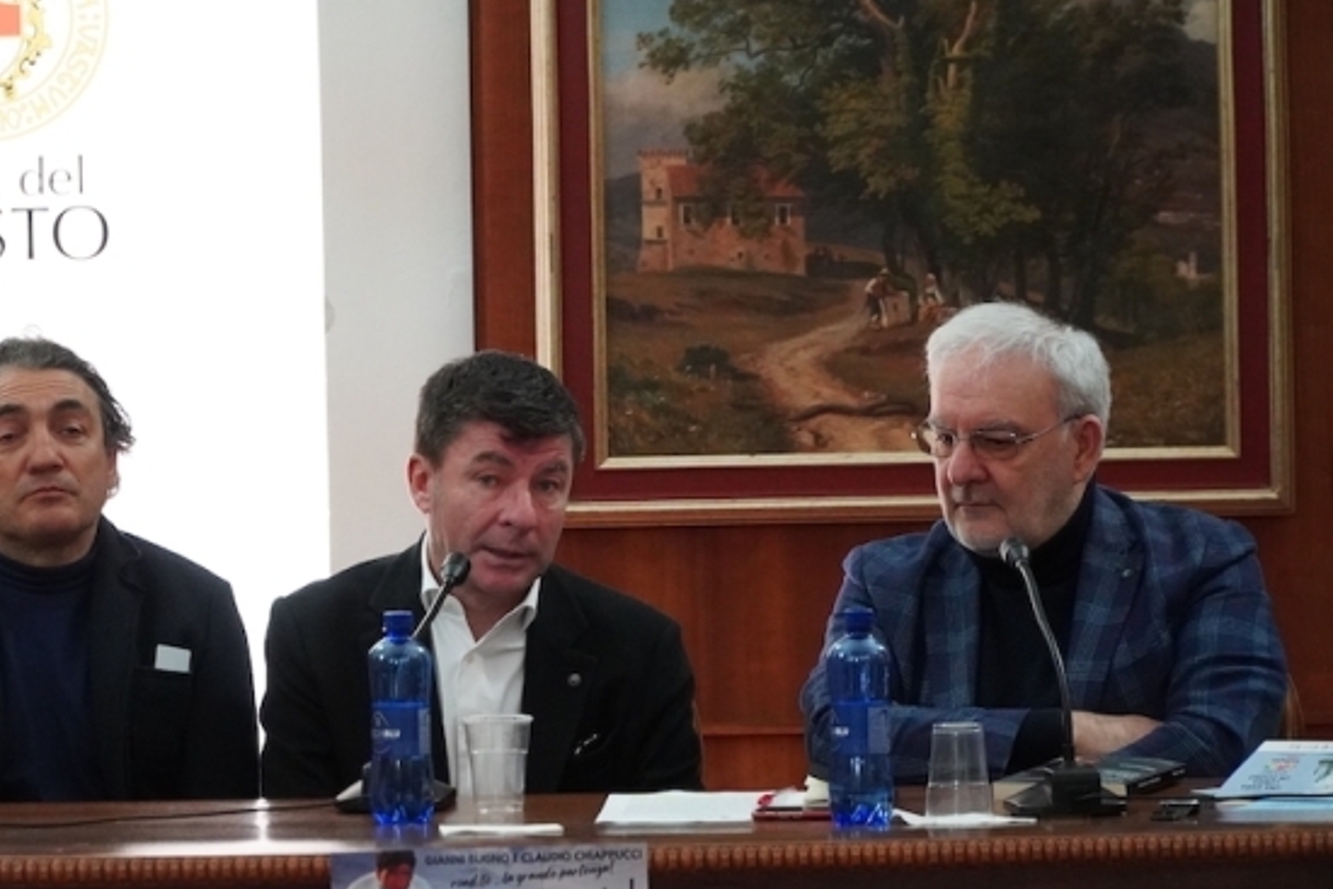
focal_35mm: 192
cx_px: 366
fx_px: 7111
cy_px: 547
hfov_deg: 10.7
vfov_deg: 7.2
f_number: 4
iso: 4000
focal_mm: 88
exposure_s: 1/60
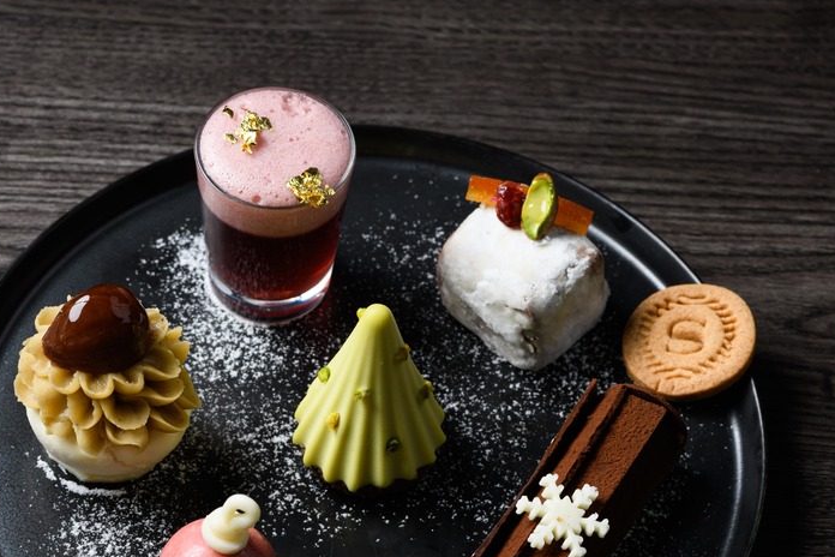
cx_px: 352
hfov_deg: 13.6
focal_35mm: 151
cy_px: 372
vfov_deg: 9.1
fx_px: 3502
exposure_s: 1/60
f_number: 10
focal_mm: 105
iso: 400
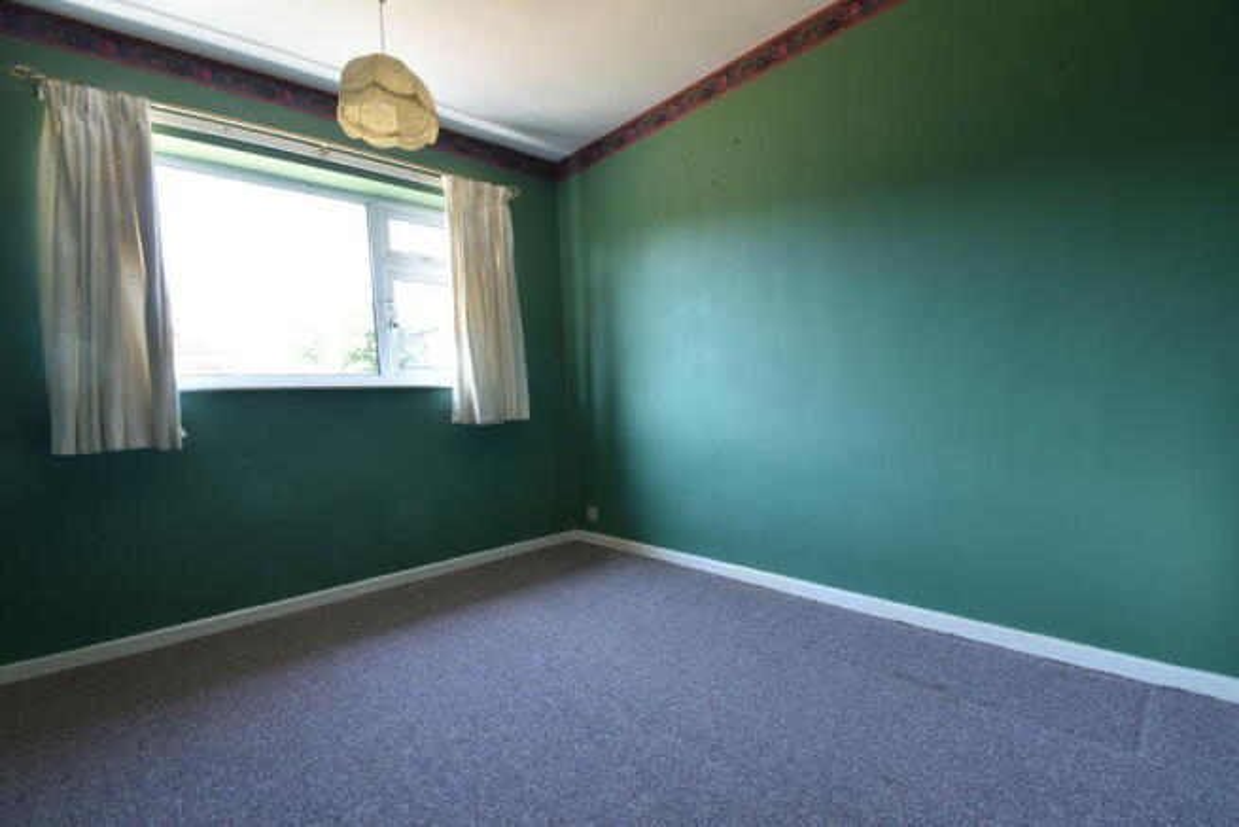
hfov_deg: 100.4
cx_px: 620
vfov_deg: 77.4
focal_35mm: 15
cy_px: 414
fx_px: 516
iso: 250
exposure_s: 1/10
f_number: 8
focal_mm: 10
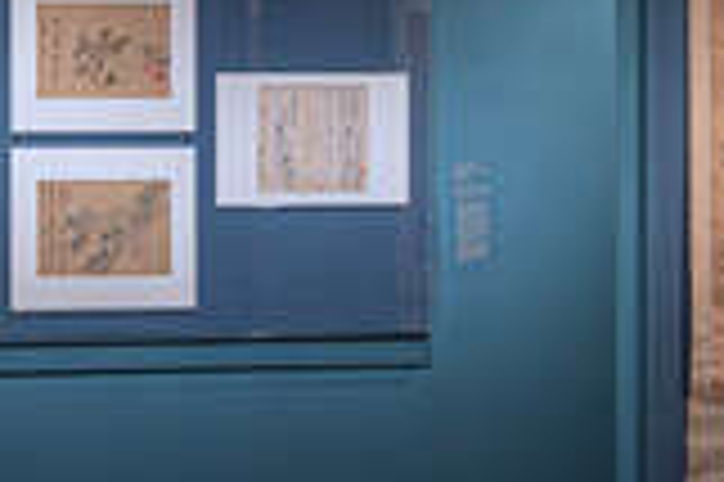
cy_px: 133
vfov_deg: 15.6
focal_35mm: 87
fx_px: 1748
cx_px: 99
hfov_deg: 22.9
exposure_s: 2
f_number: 8
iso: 100
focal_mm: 20
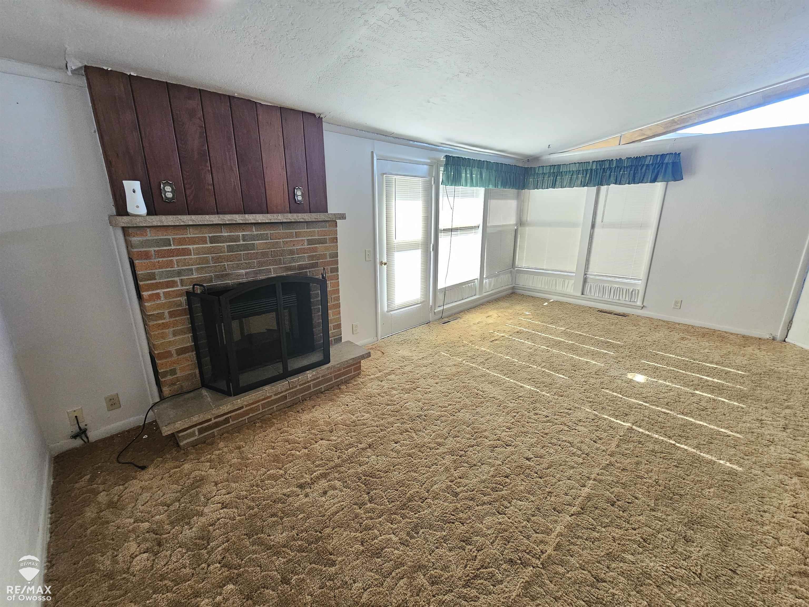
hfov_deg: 106.2
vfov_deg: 89.9
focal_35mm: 13
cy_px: 304
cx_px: 404
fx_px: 304
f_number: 2.2
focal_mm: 2.2
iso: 320
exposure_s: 1/60
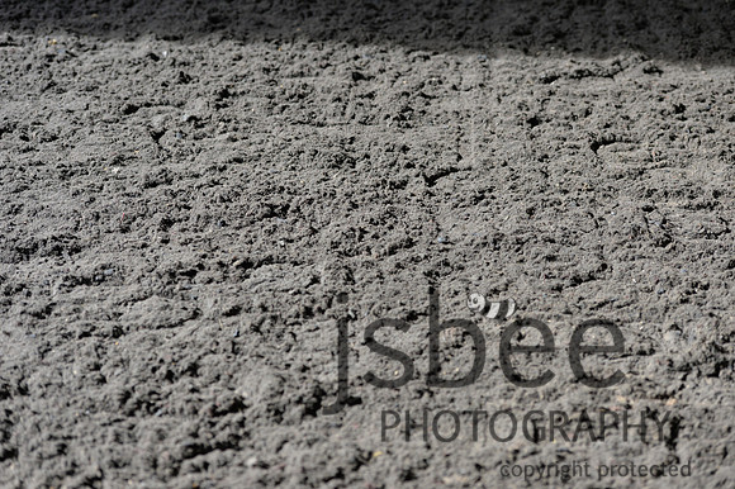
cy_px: 244
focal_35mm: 80
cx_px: 368
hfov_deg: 25.4
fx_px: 1632
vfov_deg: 17.0
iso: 280
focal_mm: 80
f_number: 4
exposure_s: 1/640
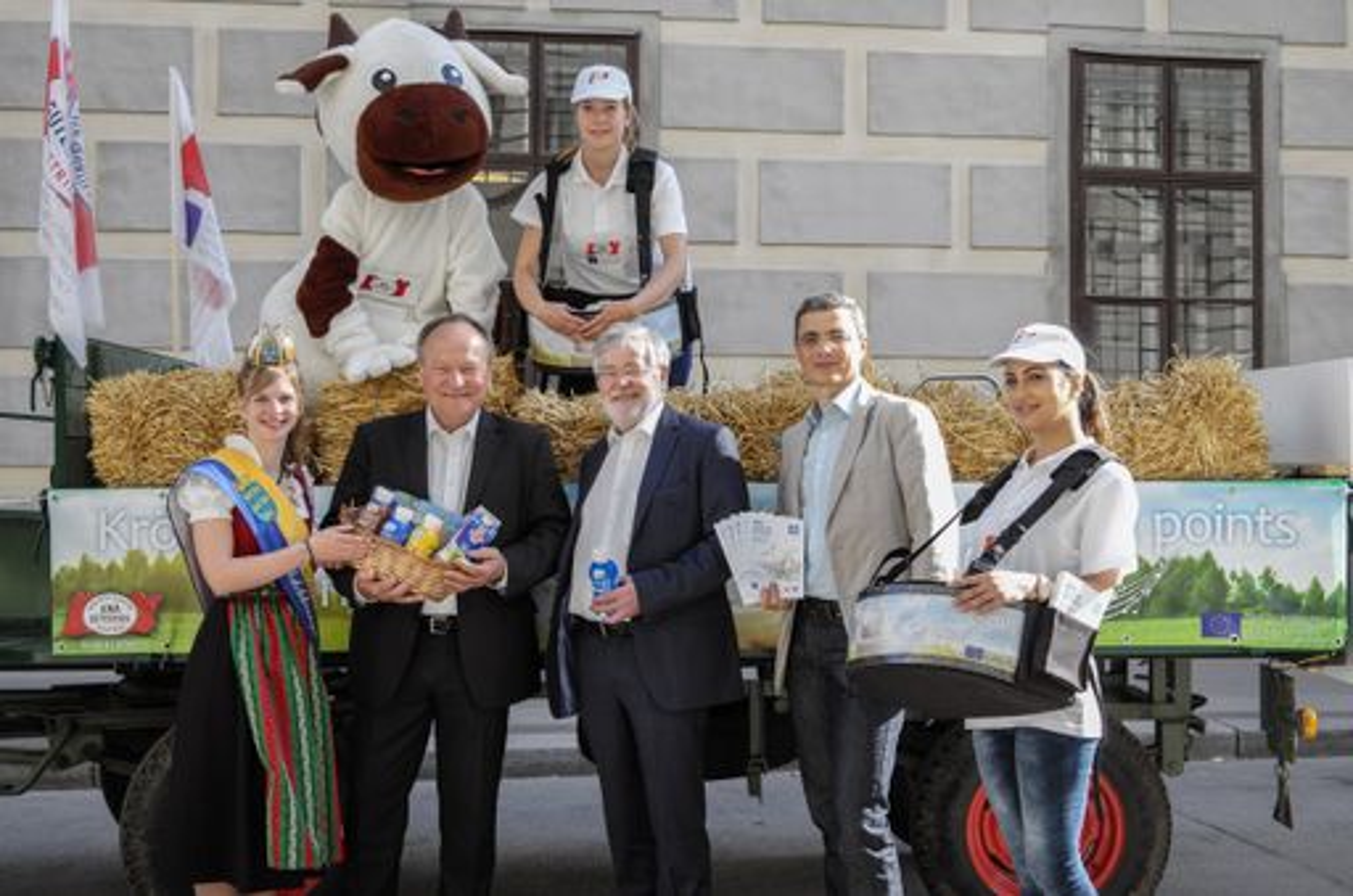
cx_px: 676
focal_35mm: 49
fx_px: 1838
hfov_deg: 40.4
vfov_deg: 27.4
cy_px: 448
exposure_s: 1/100
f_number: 6.3
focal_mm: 33.2
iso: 100
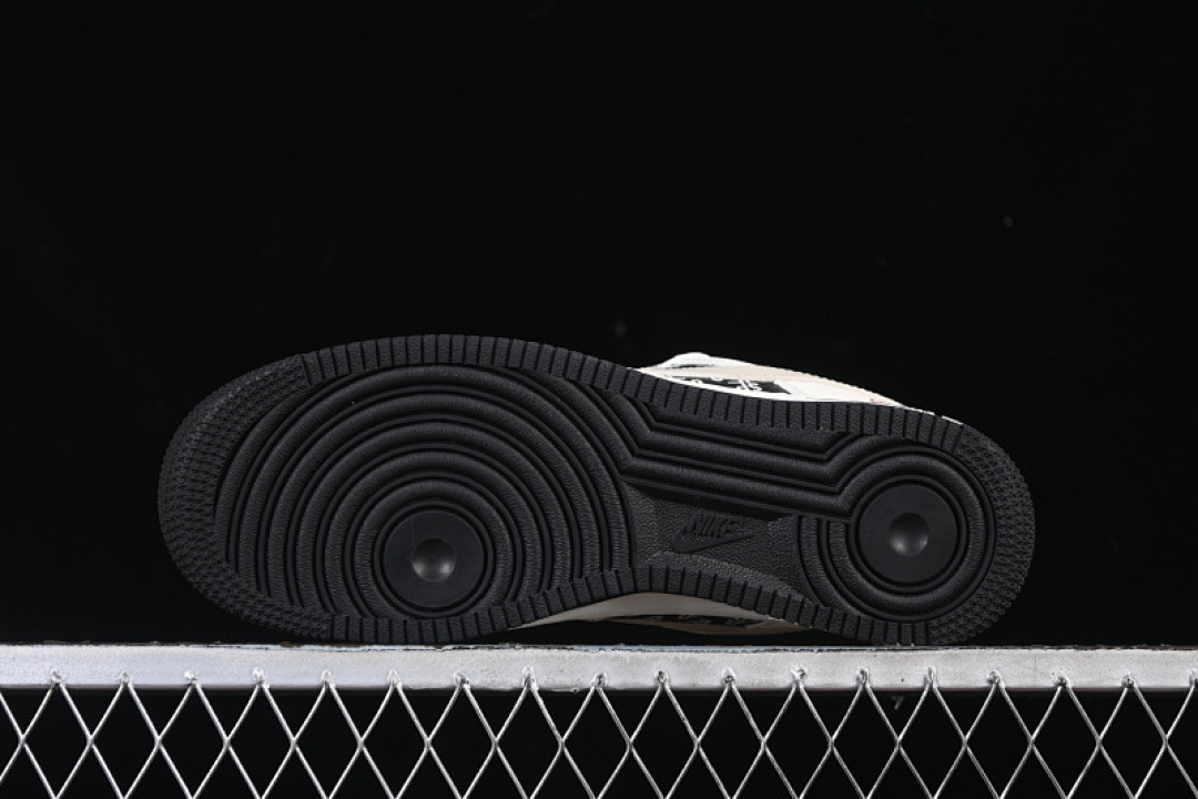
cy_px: 400
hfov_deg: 27.0
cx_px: 599
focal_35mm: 75
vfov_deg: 18.2
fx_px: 2496
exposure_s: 1/50
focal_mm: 50
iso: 160
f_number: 6.3
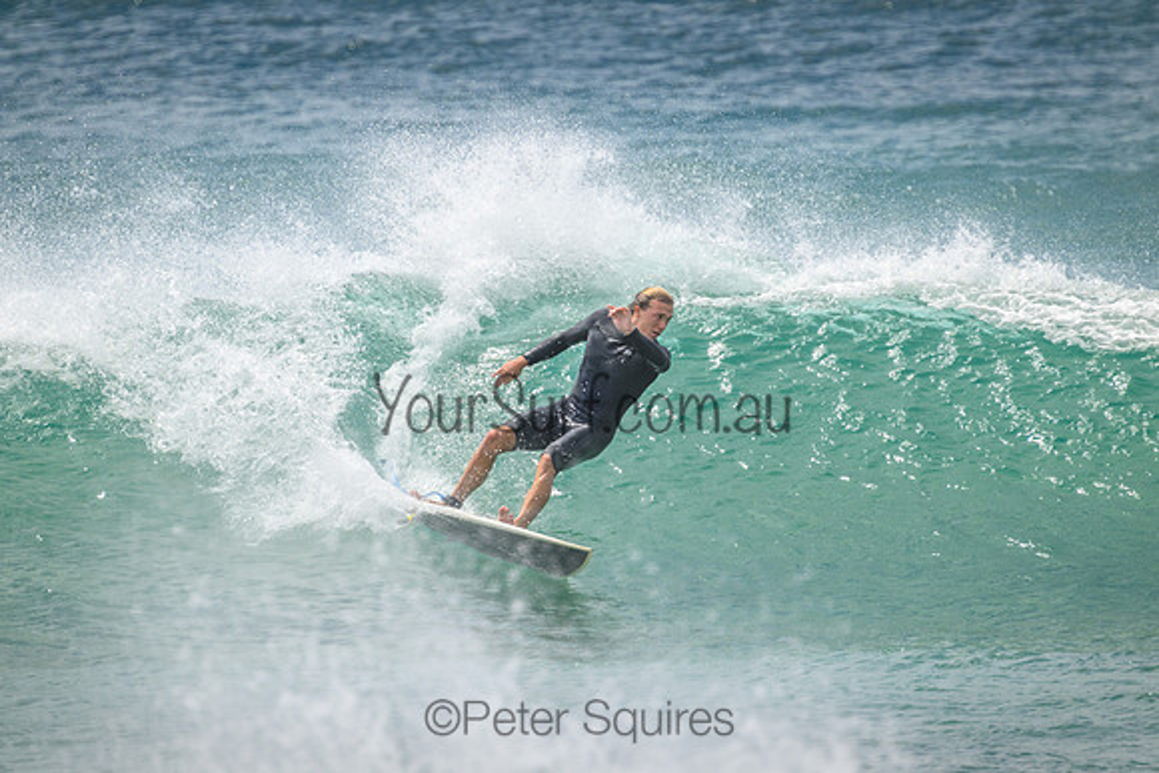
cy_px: 386
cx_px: 580
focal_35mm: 800
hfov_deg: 2.6
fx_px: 25760
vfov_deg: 1.7
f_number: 11
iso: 800
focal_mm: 800
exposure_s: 1/2000
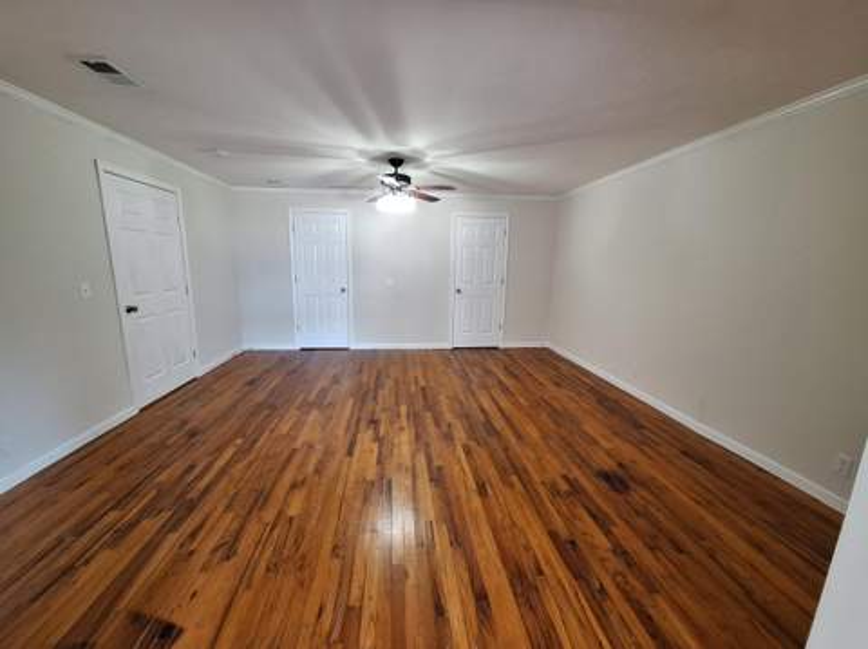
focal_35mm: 13
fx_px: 326
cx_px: 434
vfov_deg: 89.8
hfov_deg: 106.2
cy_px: 324
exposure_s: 1/24
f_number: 2.2
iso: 200
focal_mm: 1.74
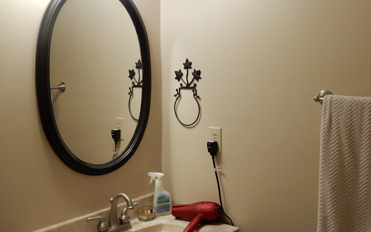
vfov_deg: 33.5
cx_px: 270
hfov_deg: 49.8
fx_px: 384
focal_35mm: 38
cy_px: 102
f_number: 3.4
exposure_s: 1/30
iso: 220
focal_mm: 4.3
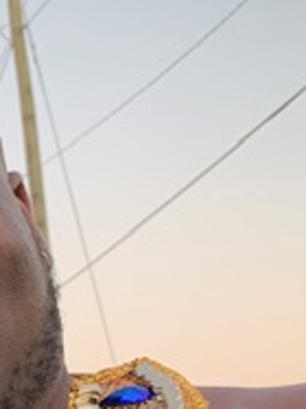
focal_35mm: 89
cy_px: 494
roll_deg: +4.7
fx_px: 1050
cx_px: -321
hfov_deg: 13.8
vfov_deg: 20.6
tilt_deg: +4.4
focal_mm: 4.25
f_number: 1.8
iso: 160
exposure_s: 1/60
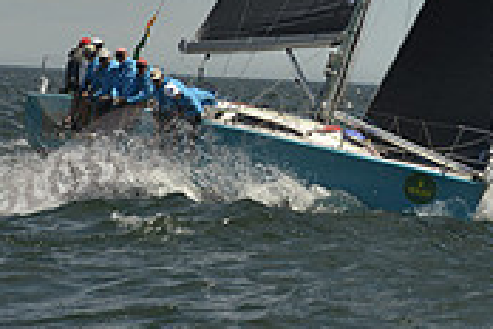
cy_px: -309
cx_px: 449
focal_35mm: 233
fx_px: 3191
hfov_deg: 8.8
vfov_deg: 5.8
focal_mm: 70
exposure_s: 1/1600
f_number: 10
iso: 280
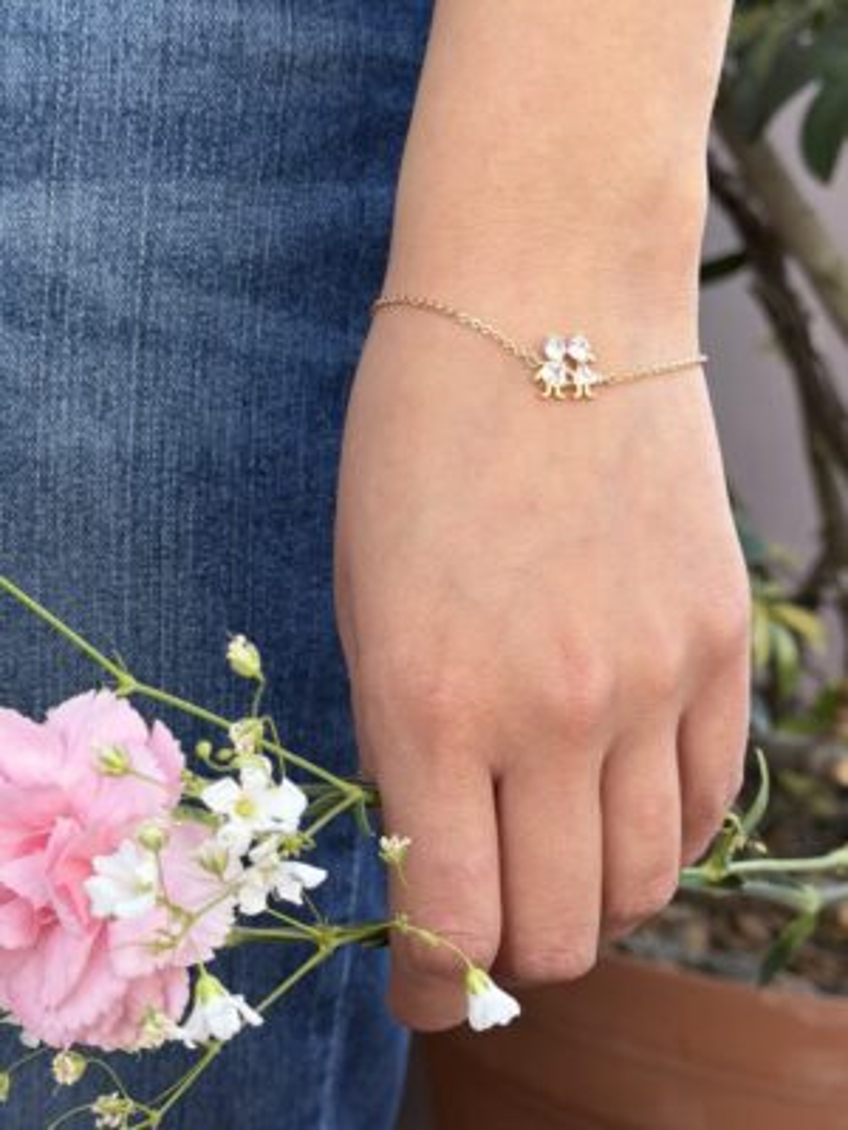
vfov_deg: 39.7
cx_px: 424
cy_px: 565
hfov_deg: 30.3
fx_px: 1568
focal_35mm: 48
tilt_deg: -14.6
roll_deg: -1.9
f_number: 1.78
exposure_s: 1/506
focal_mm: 6.76
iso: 64
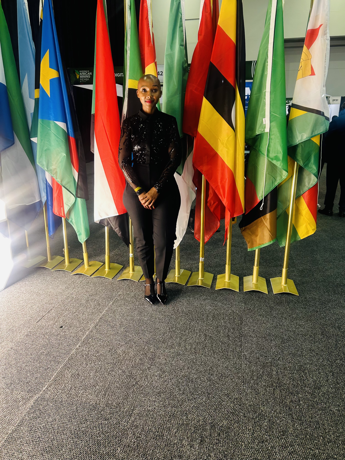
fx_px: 346
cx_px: 172
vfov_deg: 67.3
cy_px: 230
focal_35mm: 26
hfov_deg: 53.1
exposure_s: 1/50
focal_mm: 5.7
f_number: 1.5
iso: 100
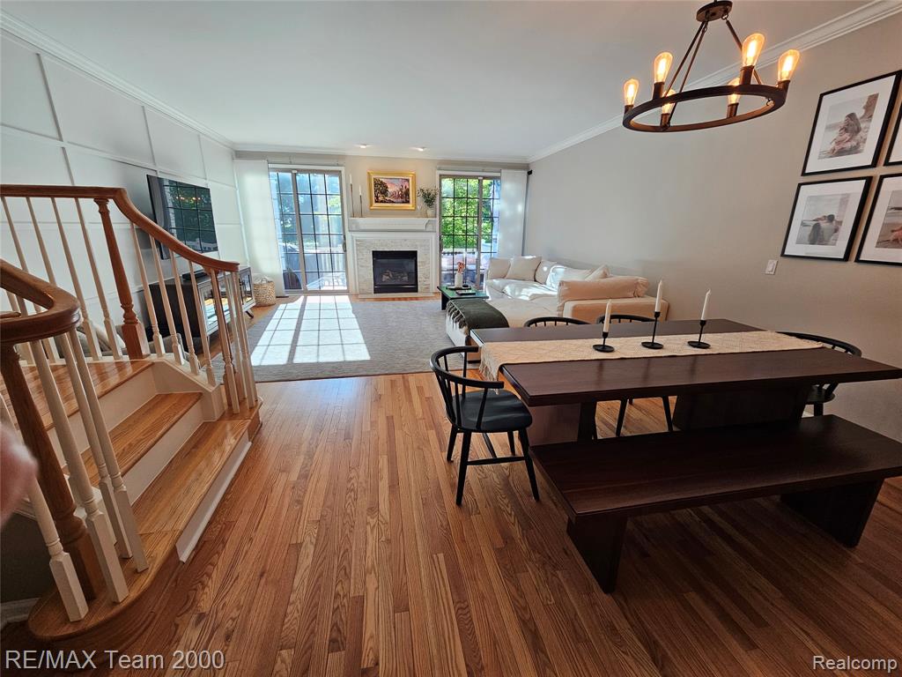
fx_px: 339
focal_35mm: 13
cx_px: 451
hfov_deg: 106.2
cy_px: 338
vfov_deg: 89.9
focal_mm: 2.2
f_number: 2.2
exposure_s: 1/60
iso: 64
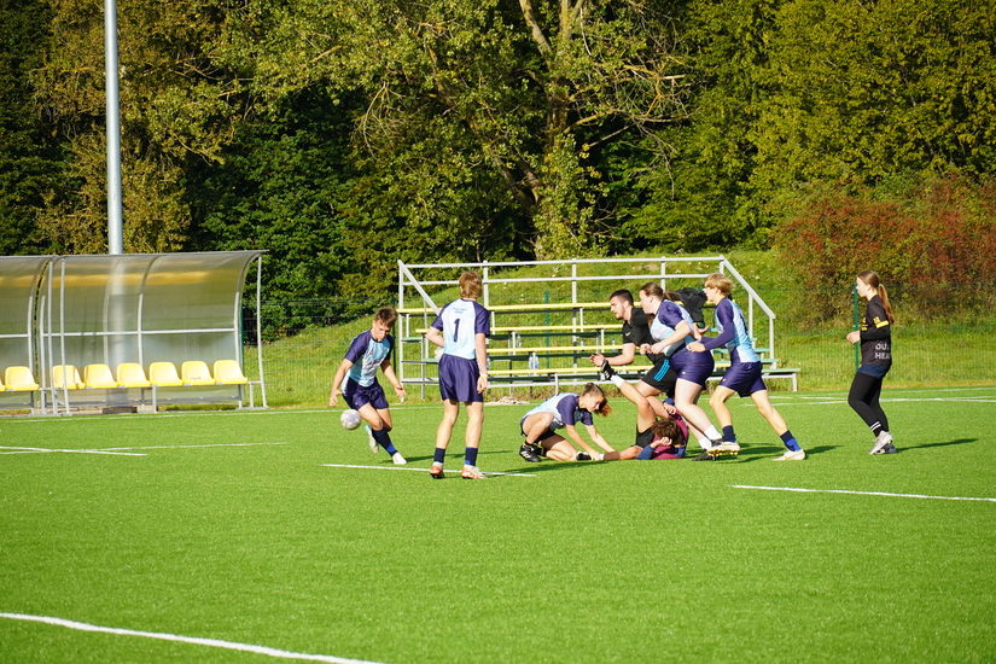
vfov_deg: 6.8
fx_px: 5588
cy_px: 332
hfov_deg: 10.2
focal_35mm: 202
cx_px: 498
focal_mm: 135
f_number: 6.3
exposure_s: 1/250
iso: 100
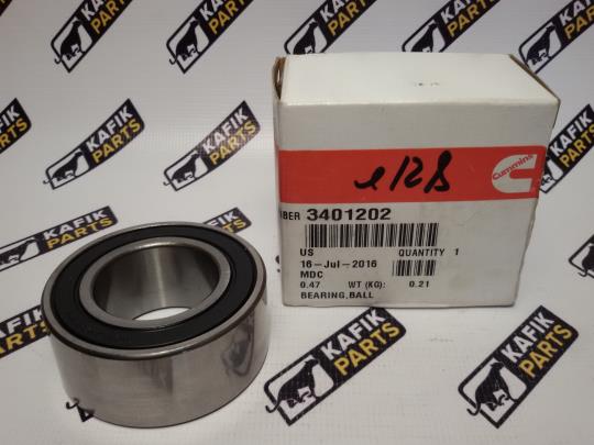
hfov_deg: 58.4
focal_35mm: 31
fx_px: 532
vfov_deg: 45.4
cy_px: 222
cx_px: 297
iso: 50
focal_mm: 2.93
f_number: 2.4
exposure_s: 1/50
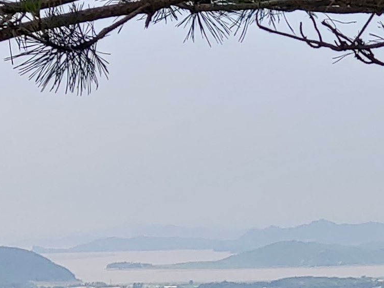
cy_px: 109
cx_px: 228
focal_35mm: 270
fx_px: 2995
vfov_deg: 5.5
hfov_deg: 7.3
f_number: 2.4
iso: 50
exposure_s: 1/182
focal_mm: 5.88
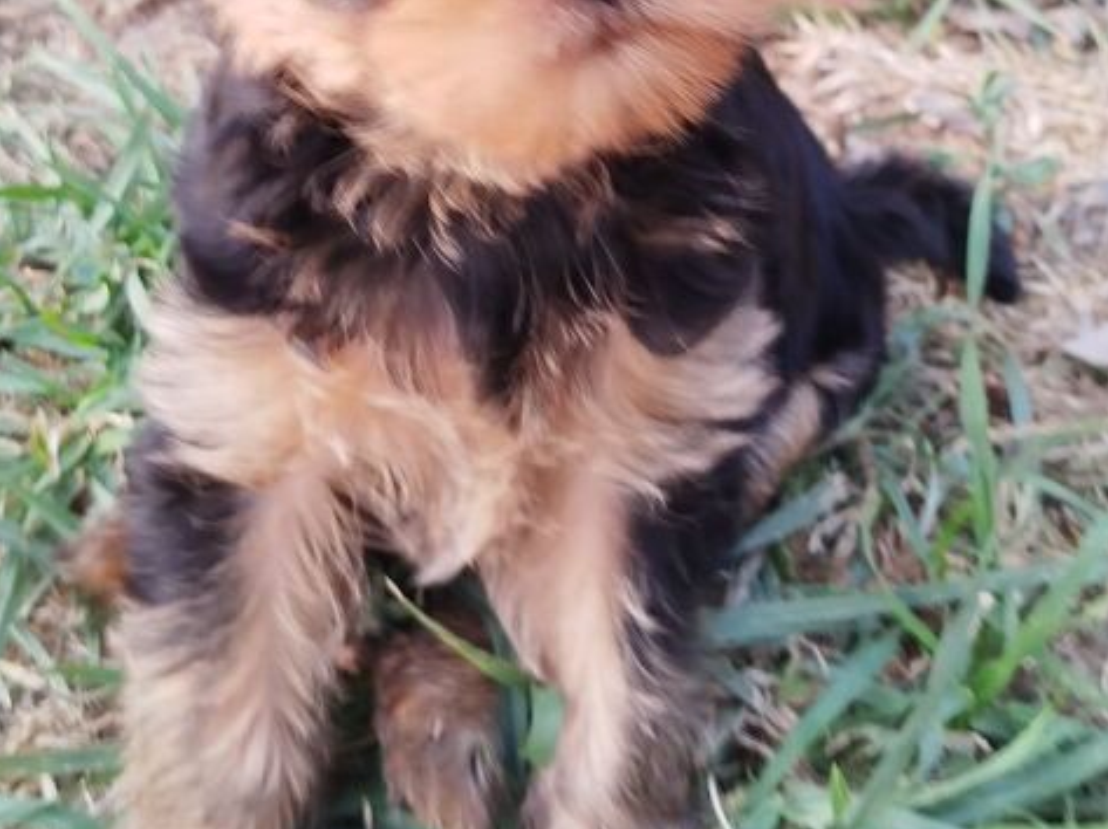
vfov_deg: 22.1
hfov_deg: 29.8
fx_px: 2079
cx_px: 555
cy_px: 108
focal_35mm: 65
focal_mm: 5.31
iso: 125
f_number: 1.7
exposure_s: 1/33
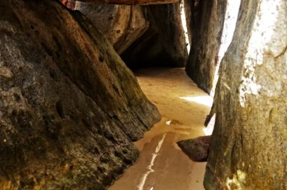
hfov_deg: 38.8
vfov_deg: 26.3
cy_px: 79
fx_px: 406
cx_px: 168
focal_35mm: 51
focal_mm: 22
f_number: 4.5
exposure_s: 1/125
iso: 200
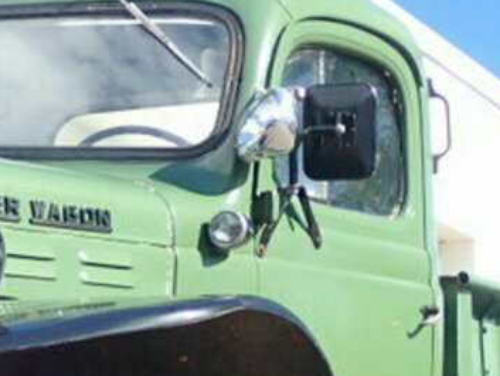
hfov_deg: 11.4
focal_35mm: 170
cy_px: 467
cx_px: -61
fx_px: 2456
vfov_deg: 8.6
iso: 100
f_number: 3.2
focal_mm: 9.01
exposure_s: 1/125
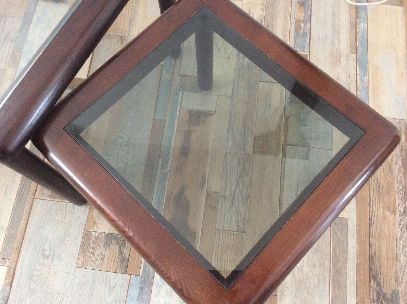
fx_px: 376
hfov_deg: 56.9
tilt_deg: -72.8
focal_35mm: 32
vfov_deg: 44.1
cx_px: 204
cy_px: 152
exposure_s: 1/25
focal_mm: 3.3
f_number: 2.4
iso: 250
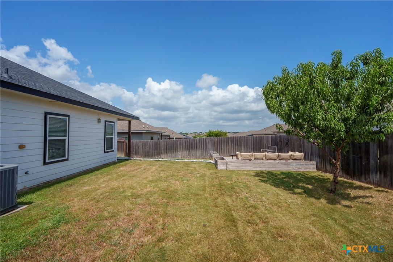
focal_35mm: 16
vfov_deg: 73.8
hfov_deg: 96.7
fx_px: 175
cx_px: 196
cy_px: 131
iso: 800
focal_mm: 16
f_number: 8
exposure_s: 1/3200
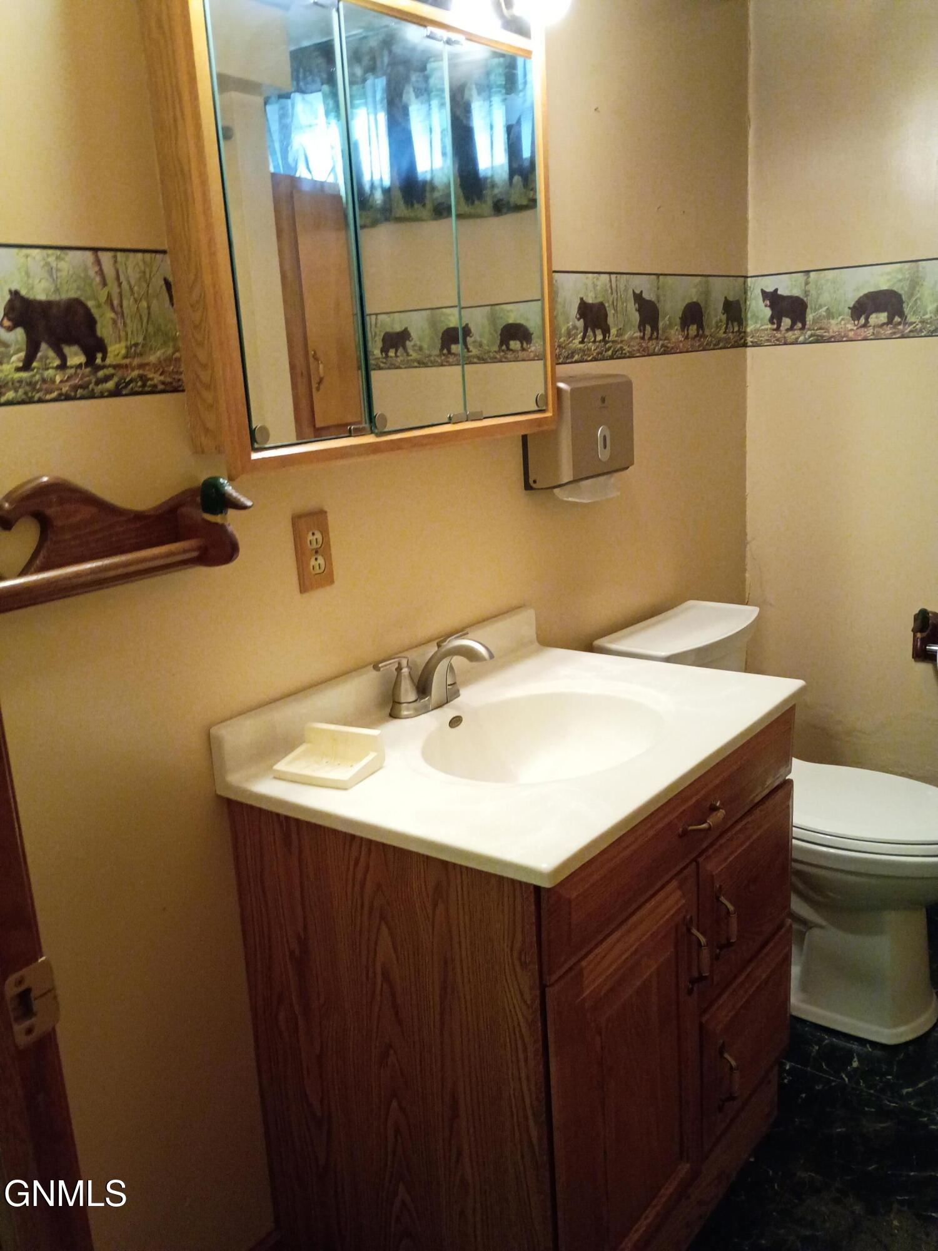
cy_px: 626
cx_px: 469
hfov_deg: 48.2
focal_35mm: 29
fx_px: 1048
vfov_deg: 61.7
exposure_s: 1/30
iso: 982
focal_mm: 4.27
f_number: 1.8
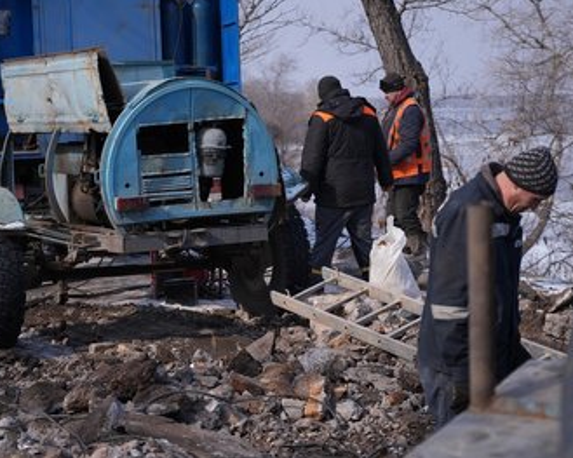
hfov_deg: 23.8
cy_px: 229
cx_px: 336
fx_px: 1356
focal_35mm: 80
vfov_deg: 19.2
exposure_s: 1/8000
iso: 640
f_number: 4
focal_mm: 70
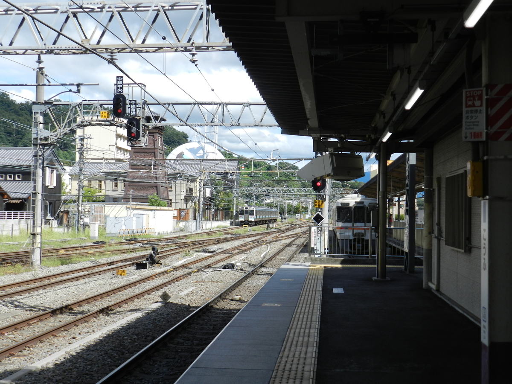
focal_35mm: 46
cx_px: 256
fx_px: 680
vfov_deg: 31.5
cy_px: 192
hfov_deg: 41.2
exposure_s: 1/1000
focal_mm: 8.1
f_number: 4.2
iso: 160
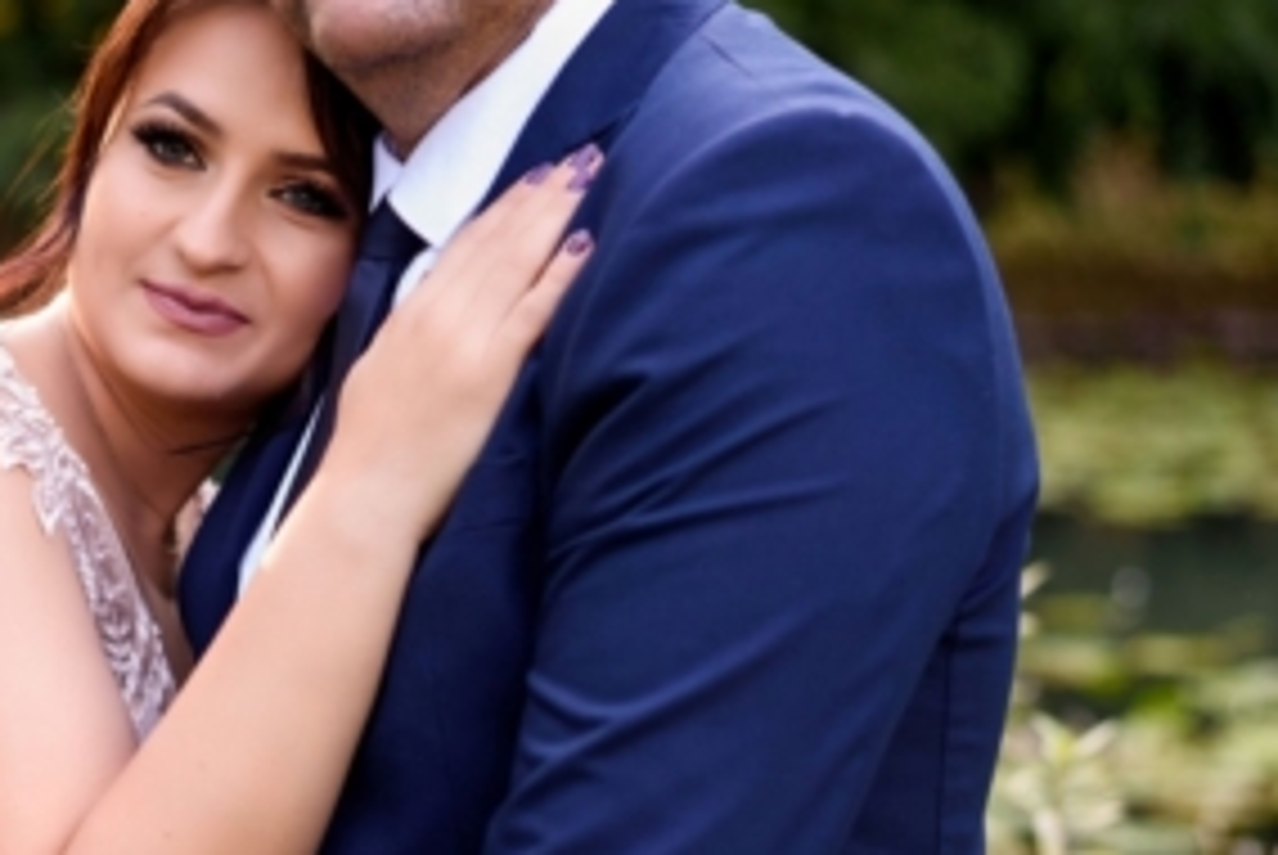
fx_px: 3127
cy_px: 580
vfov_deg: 15.5
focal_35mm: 88
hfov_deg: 22.8
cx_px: 274
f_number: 2.8
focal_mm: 50
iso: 500
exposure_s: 1/320
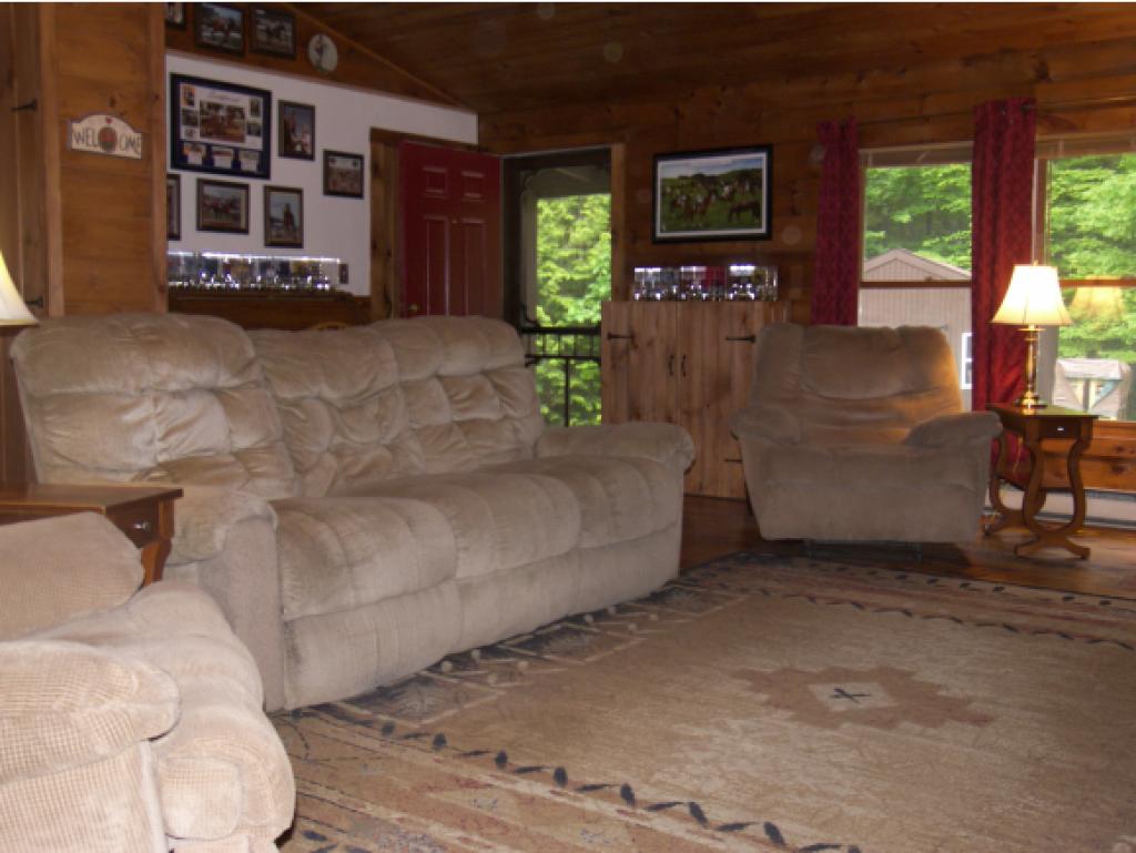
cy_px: 426
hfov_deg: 50.1
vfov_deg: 38.7
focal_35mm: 37
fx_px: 1215
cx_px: 568
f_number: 3.2
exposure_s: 1/40
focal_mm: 7.8
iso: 160
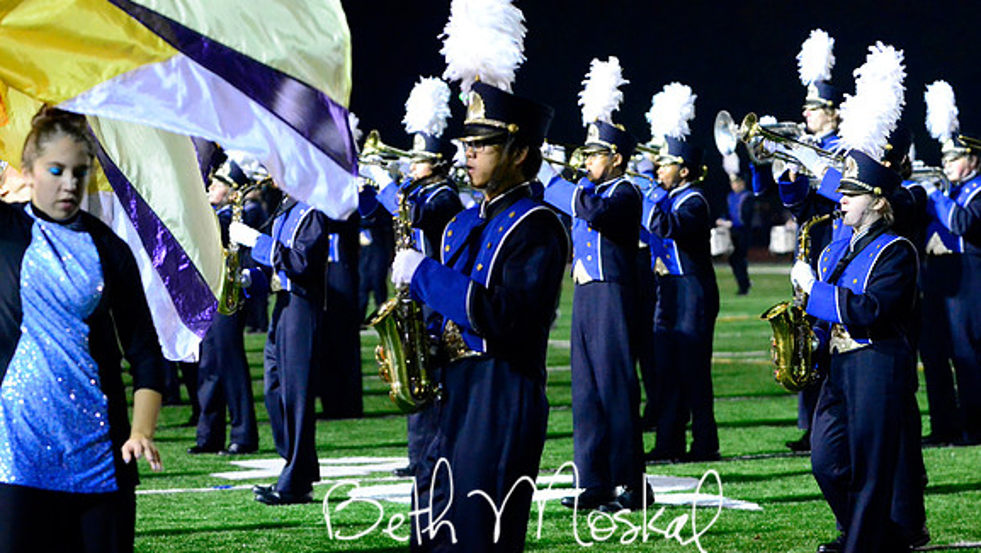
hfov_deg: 6.8
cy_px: 313
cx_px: 490
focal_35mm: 315
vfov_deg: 3.9
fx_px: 8196
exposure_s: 1/500
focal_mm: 200
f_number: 2.8
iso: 6400
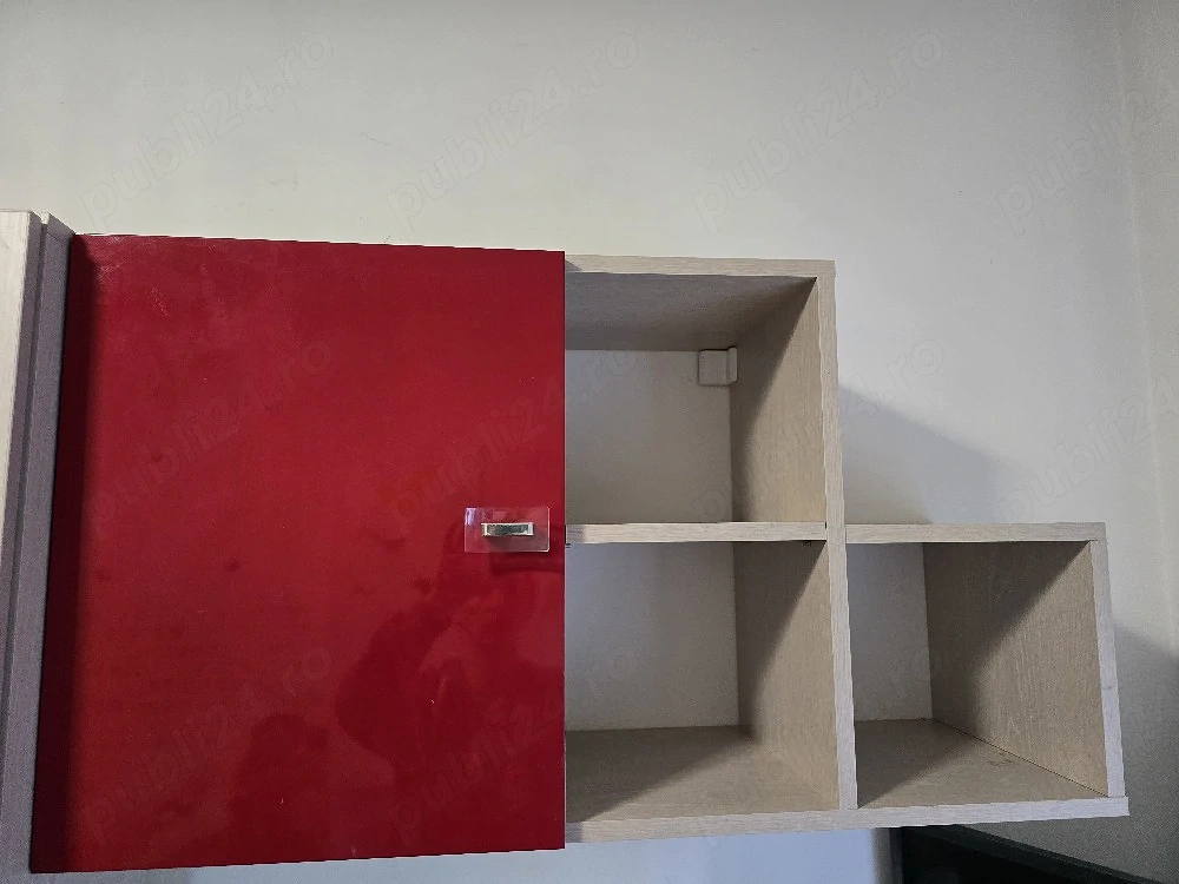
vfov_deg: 58.9
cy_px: 442
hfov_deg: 73.9
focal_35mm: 23
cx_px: 590
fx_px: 783
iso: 800
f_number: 1.7
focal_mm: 6.3
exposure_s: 1/101
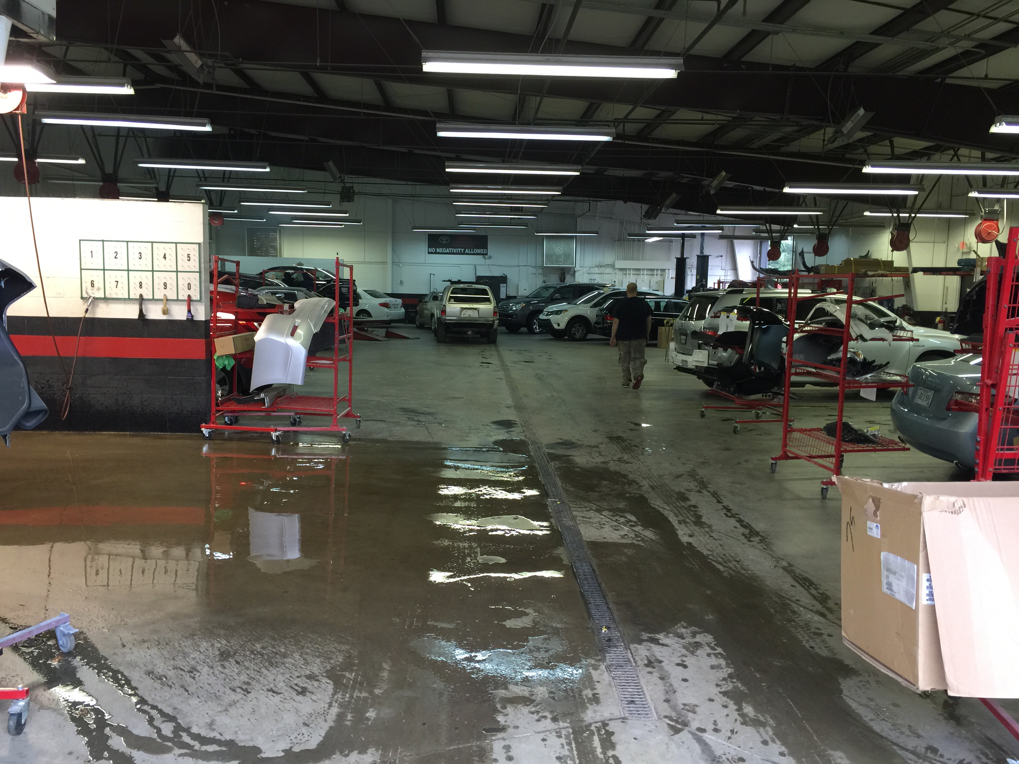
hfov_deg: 61.7
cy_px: 382
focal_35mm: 29
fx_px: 854
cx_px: 510
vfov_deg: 48.2
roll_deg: -0.4
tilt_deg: -4.7
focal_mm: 4.15
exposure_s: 1/30
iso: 40
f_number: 2.2
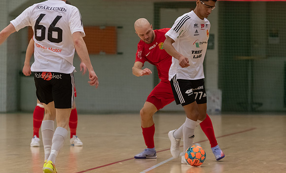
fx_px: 2229
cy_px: 113
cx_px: 173
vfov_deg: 4.4
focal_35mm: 289
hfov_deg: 7.3
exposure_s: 1/800
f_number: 2.8
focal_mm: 150
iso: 720
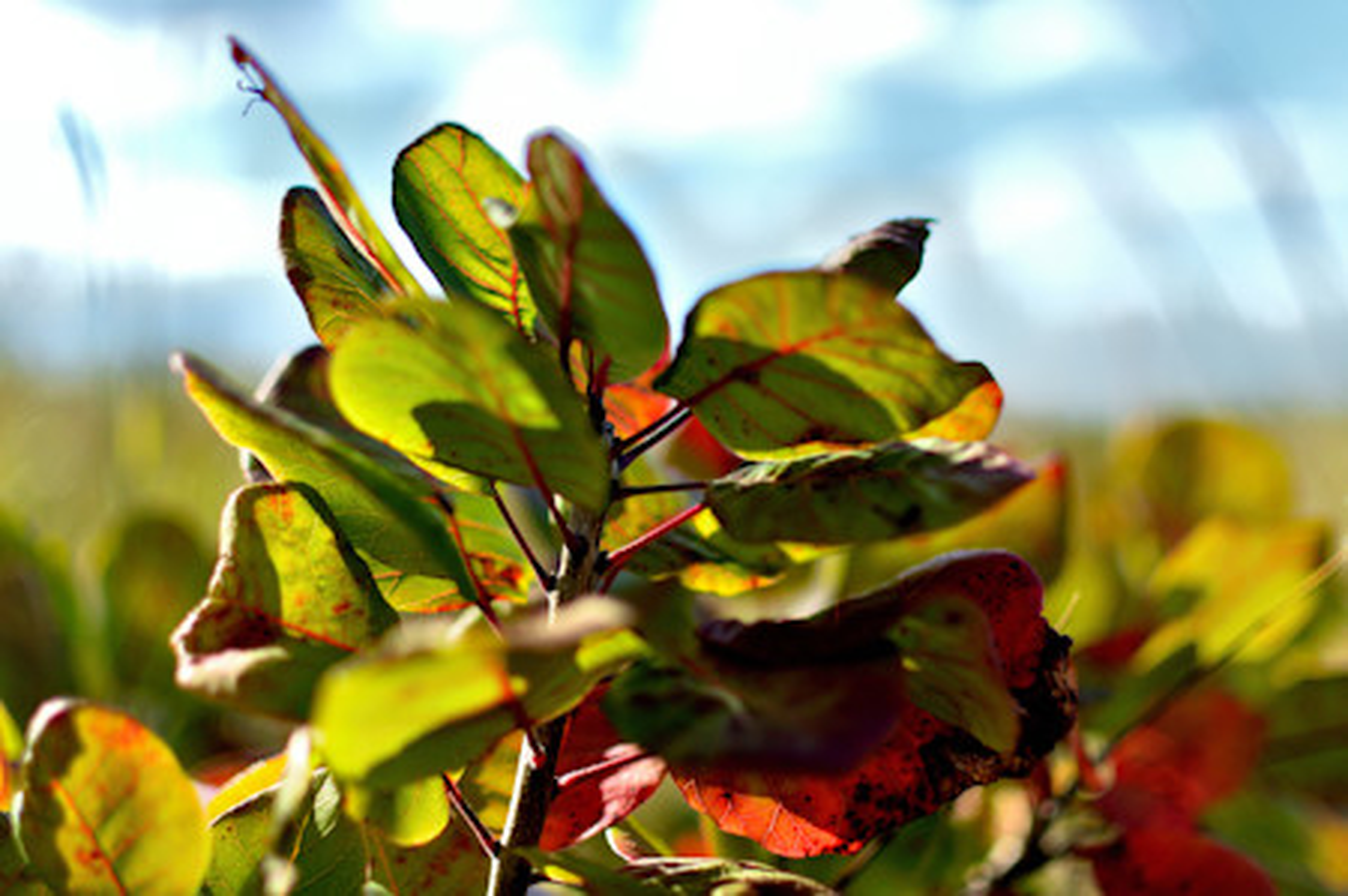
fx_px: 1964
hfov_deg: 37.9
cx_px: 674
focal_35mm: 52
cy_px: 448
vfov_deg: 25.7
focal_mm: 35
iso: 200
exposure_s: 1/4000
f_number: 2
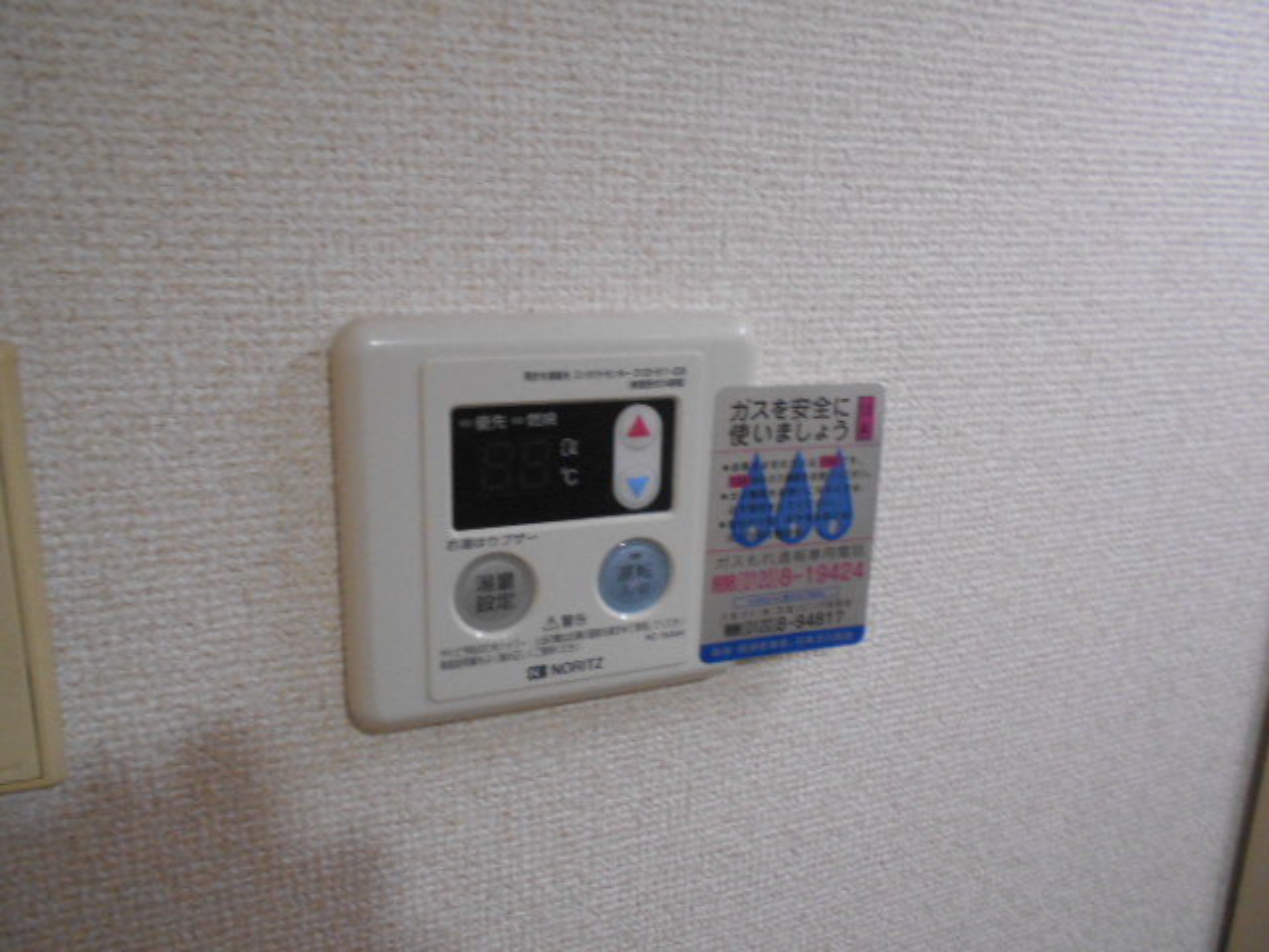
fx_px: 953
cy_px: 476
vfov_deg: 53.1
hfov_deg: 67.3
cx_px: 634
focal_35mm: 26
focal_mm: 4.6
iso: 400
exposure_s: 1/30
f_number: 3.2
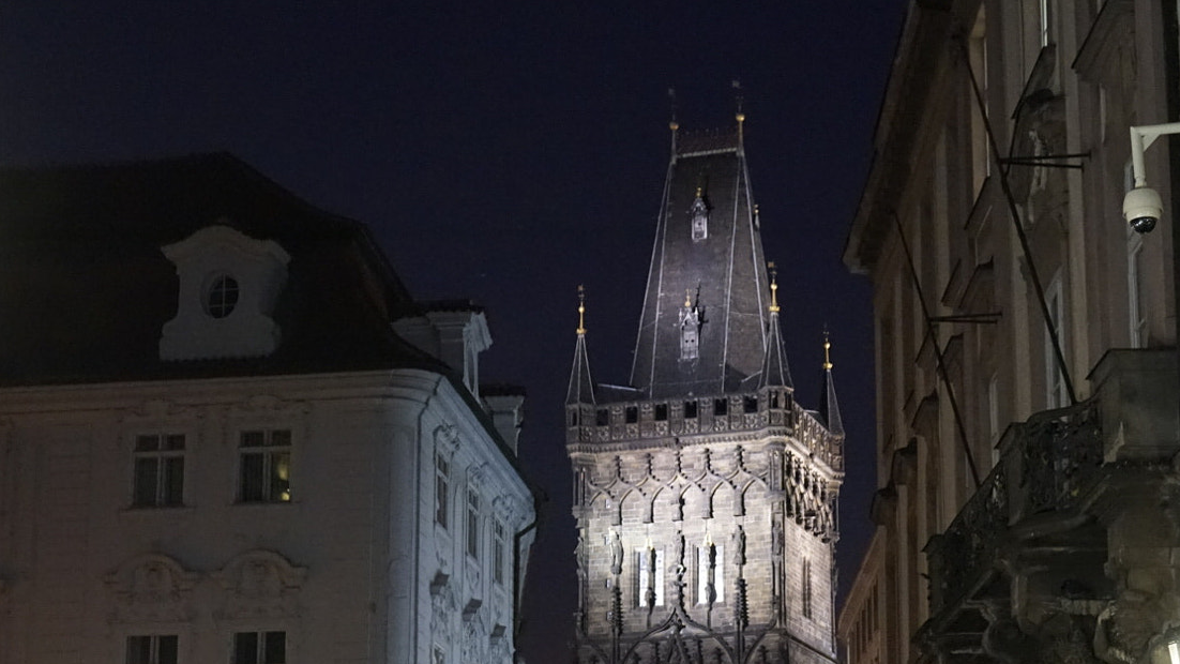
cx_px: 701
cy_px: 563
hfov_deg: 30.1
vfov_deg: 17.1
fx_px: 2190
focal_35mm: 70
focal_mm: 46
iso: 6400
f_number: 4.5
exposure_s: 1/13
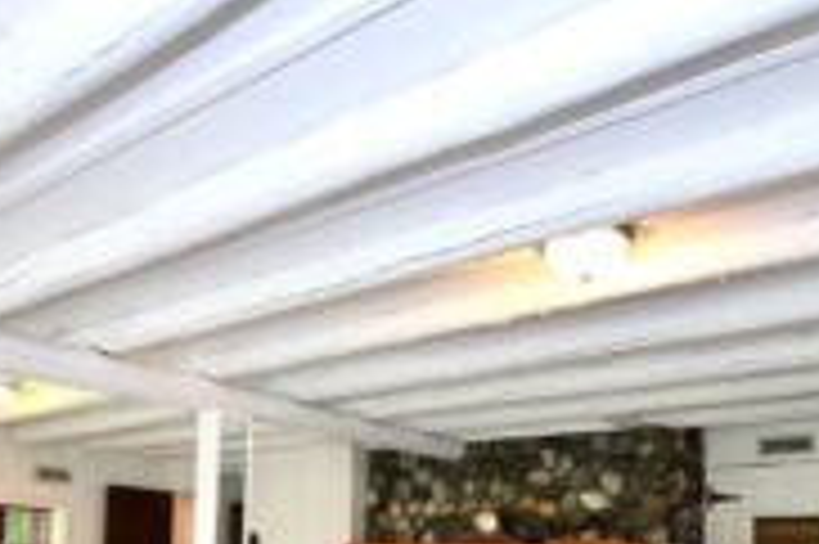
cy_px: 524
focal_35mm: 33
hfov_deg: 57.3
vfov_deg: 36.5
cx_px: 396
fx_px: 750
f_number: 4
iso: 560
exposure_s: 1/60
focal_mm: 10
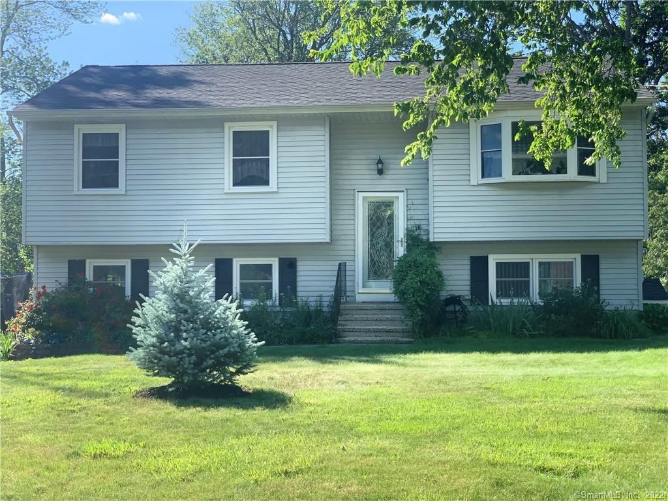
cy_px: 250
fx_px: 1003
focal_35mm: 52
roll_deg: +0.5
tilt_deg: +4.8
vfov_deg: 28.0
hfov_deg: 36.8
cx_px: 334
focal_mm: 6
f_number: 2.4
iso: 16
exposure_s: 1/298
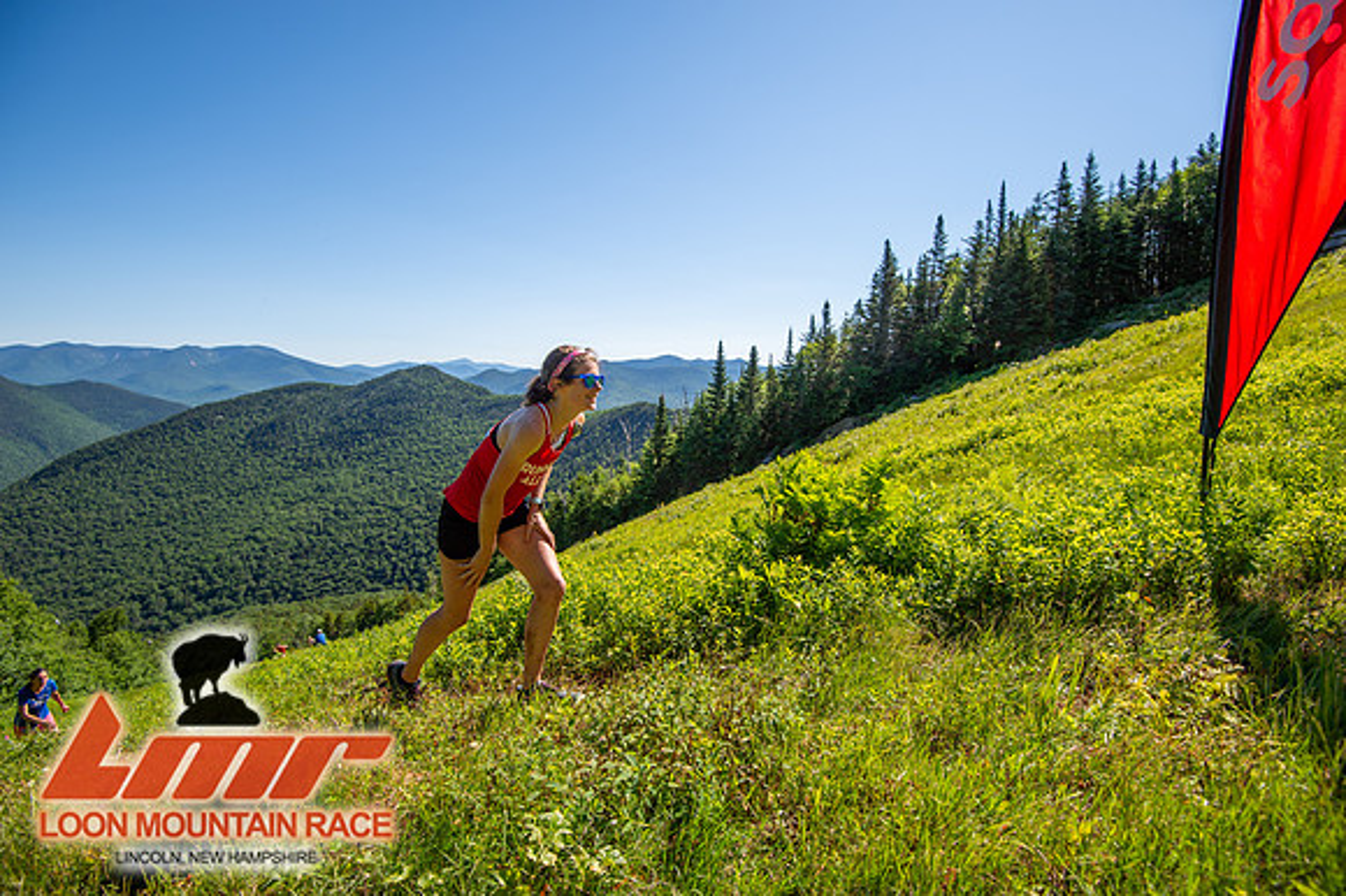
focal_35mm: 16
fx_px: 598
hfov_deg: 96.8
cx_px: 673
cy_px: 448
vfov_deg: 73.7
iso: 100
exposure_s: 1/500
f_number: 5
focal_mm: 16
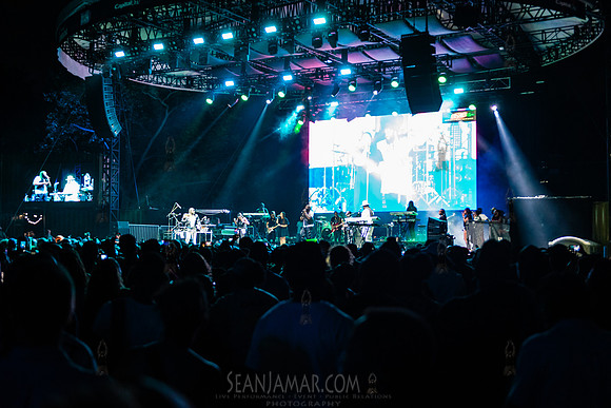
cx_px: 306
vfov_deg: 28.1
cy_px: 204
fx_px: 815
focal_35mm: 48
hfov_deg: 41.1
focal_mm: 48
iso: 3200
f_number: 2.8
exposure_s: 1/250
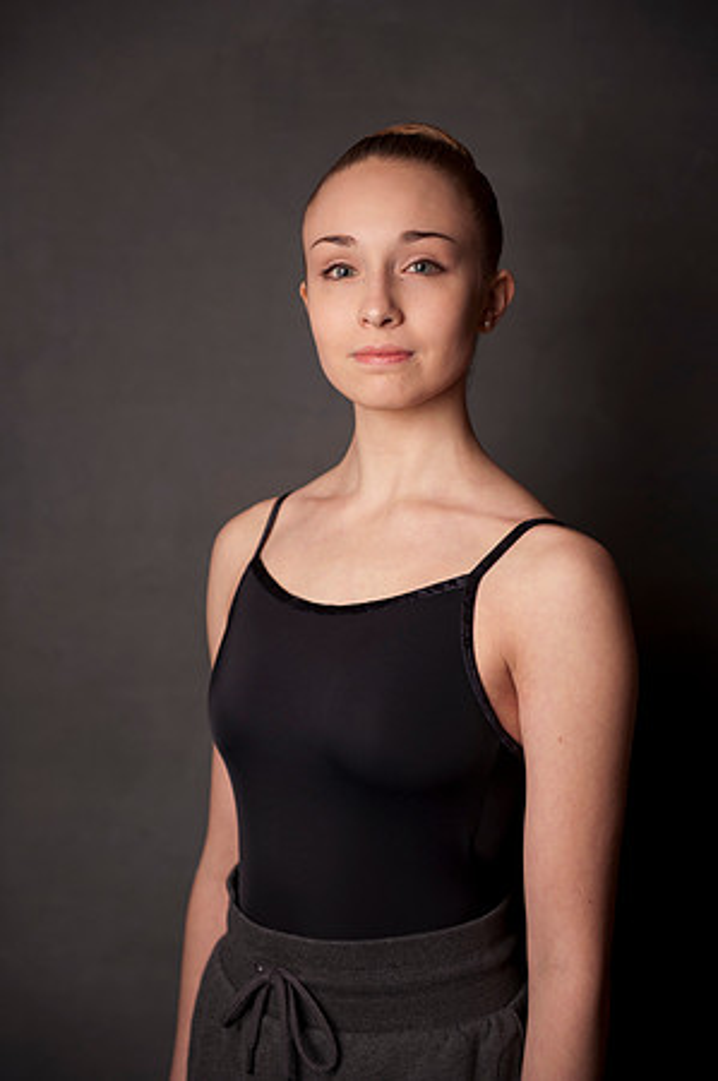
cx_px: 359
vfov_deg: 28.9
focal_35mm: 70
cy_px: 540
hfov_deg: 19.4
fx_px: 2099
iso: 100
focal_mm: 70
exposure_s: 1/160
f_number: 3.2
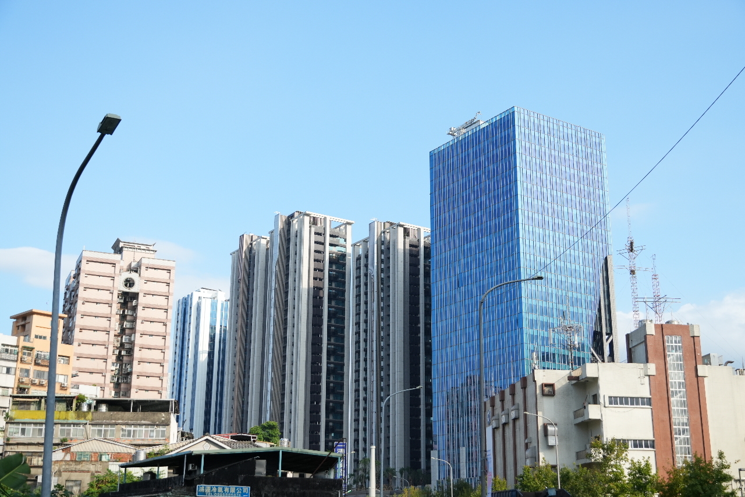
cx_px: 372
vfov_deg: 28.9
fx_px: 962
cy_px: 248
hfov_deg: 42.3
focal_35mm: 46
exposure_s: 1/640
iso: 250
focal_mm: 31
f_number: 5
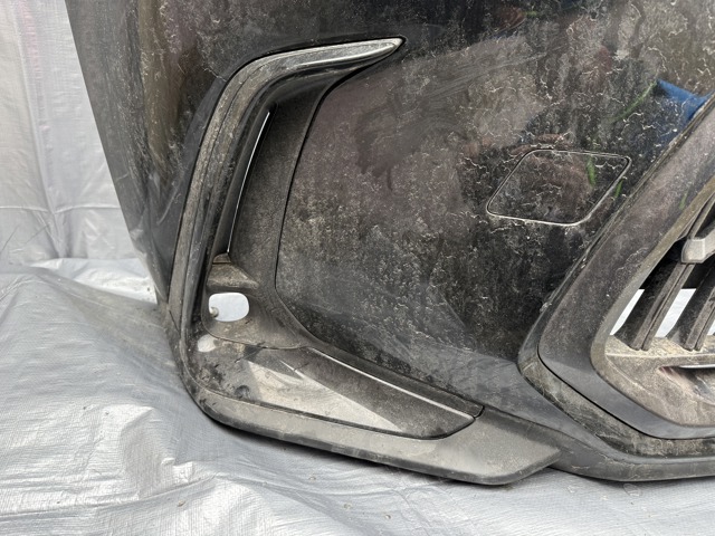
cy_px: 268
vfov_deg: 56.8
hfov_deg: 71.6
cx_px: 358
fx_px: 496
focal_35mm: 24
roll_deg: -1.1
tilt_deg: -21.9
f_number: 1.78
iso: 160
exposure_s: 1/121
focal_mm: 6.76
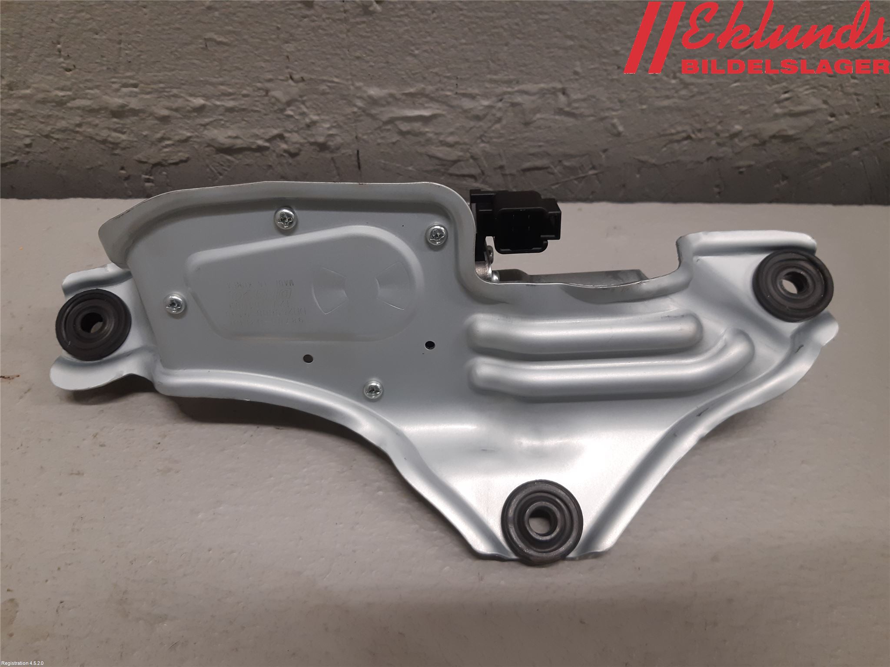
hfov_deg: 67.3
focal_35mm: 26
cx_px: 445
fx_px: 668
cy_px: 334
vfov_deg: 53.1
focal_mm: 3.93
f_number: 1.7
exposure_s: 1/50
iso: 100
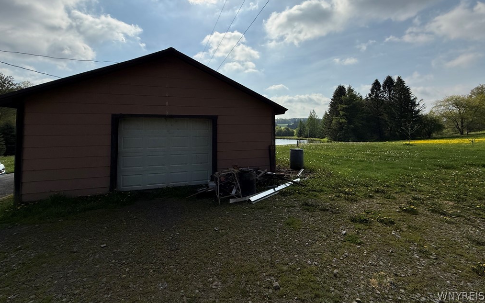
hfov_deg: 101.5
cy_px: 120
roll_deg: -0.1
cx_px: 242
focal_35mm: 15
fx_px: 198
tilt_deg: +2.1
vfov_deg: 73.9
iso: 50
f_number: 2.2
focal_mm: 2.22
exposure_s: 1/4762
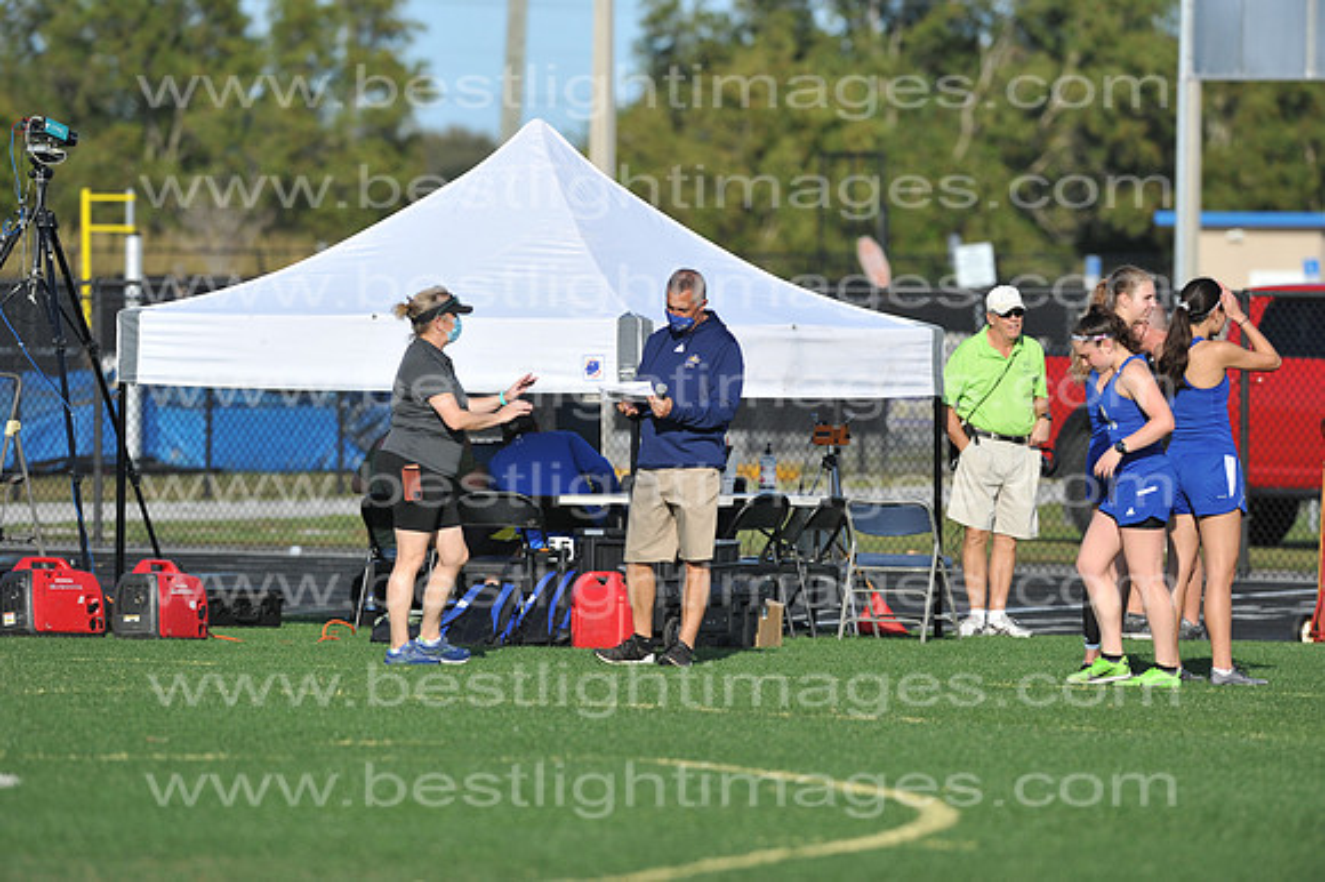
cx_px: 662
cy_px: 441
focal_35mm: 300
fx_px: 11035
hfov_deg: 6.9
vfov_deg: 4.6
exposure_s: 1/3200
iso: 320
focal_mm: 300
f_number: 4.5
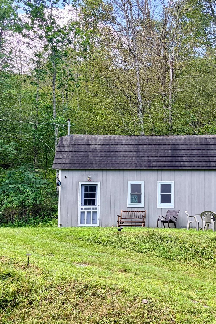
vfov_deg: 51.9
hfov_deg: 35.6
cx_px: 142
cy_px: 165
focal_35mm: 37
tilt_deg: +12.7
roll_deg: +0.5
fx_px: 333
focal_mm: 5.96
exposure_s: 1/465
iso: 64
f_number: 1.6
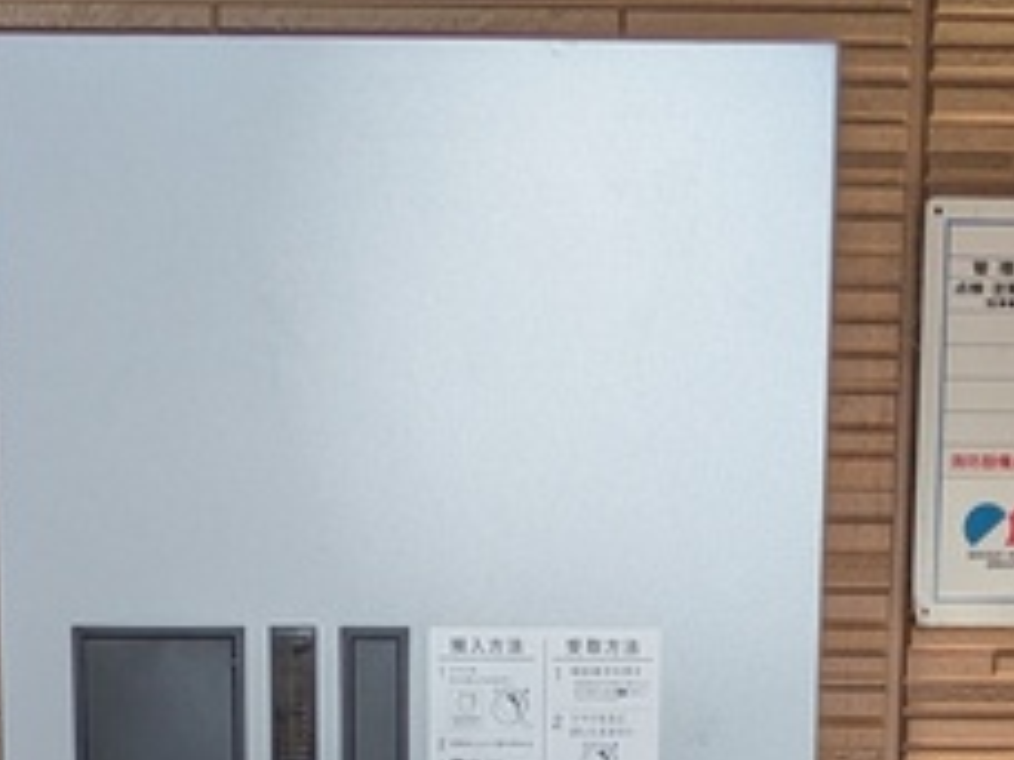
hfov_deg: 32.6
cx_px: 407
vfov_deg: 20.1
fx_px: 1728
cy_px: 1240
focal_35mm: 59
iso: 49
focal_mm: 1.83
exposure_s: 1/396
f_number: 2.2
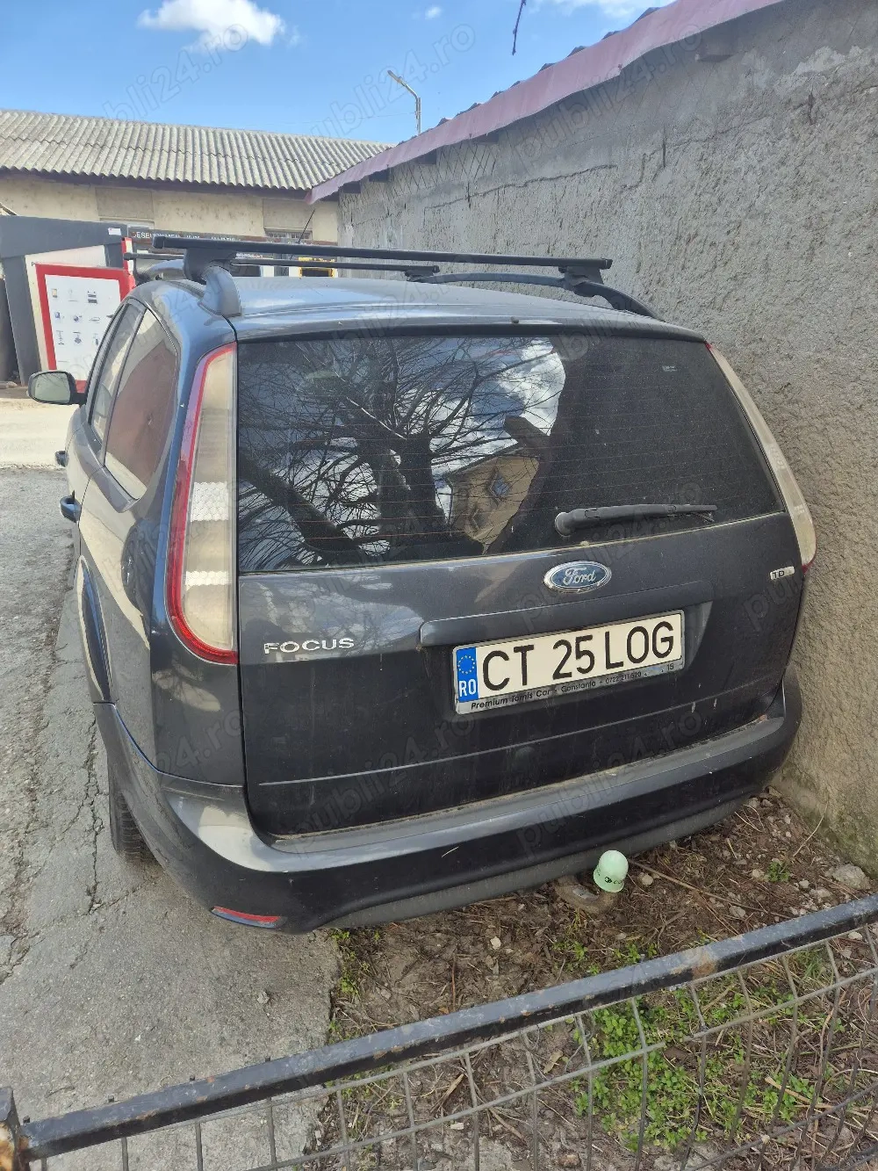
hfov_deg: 58.9
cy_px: 586
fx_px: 778
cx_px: 439
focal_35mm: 23
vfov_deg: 73.9
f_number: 1.8
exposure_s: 1/714
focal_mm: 5.4
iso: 25
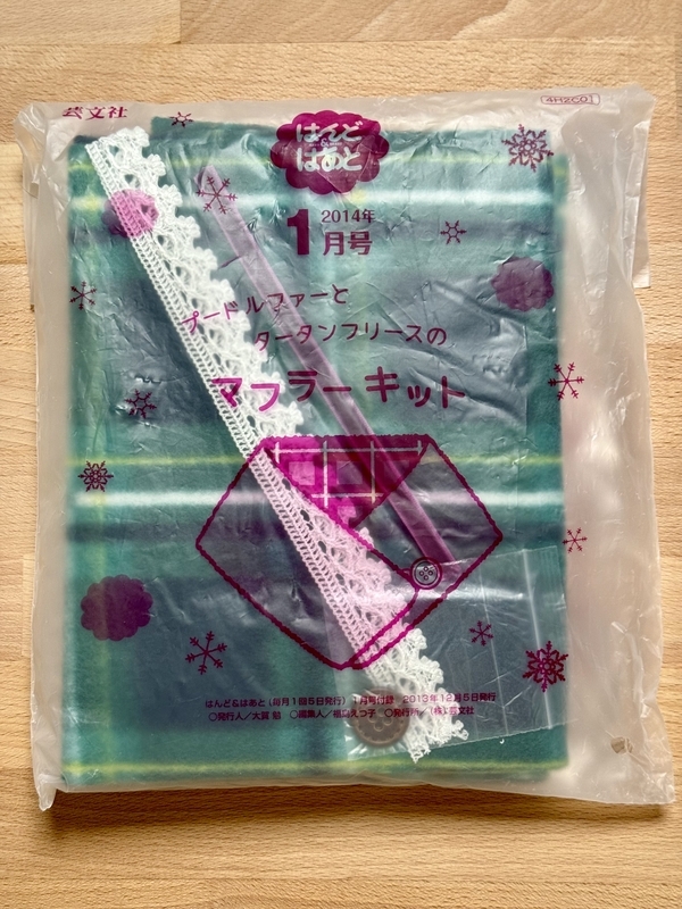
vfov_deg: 39.7
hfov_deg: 30.3
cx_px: 341
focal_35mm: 48
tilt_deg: -85.1
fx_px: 1261
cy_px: 454
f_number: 1.78
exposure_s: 1/64
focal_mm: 6.76
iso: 100
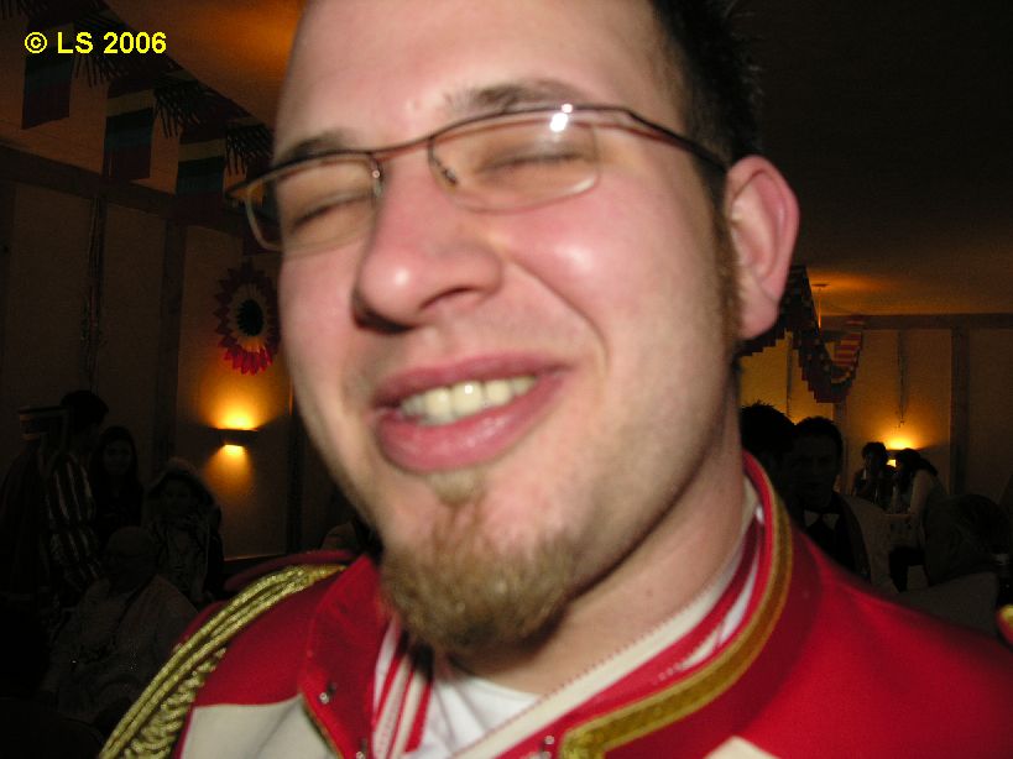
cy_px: 380
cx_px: 506
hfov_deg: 52.6
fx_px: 1024
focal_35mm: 35
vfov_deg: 40.7
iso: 100
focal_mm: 8.9
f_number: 2.8
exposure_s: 1/60.1
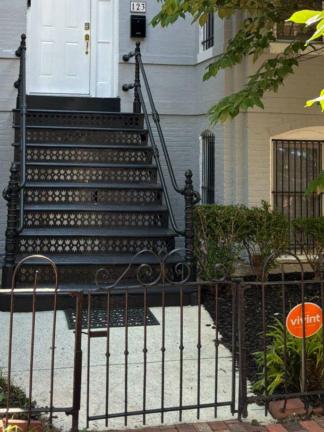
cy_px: 97
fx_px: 587
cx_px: 138
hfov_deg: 30.8
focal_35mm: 47
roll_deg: -0.2
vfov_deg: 39.1
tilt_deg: +4.0
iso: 20
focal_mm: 3
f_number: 1.8
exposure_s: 1/181
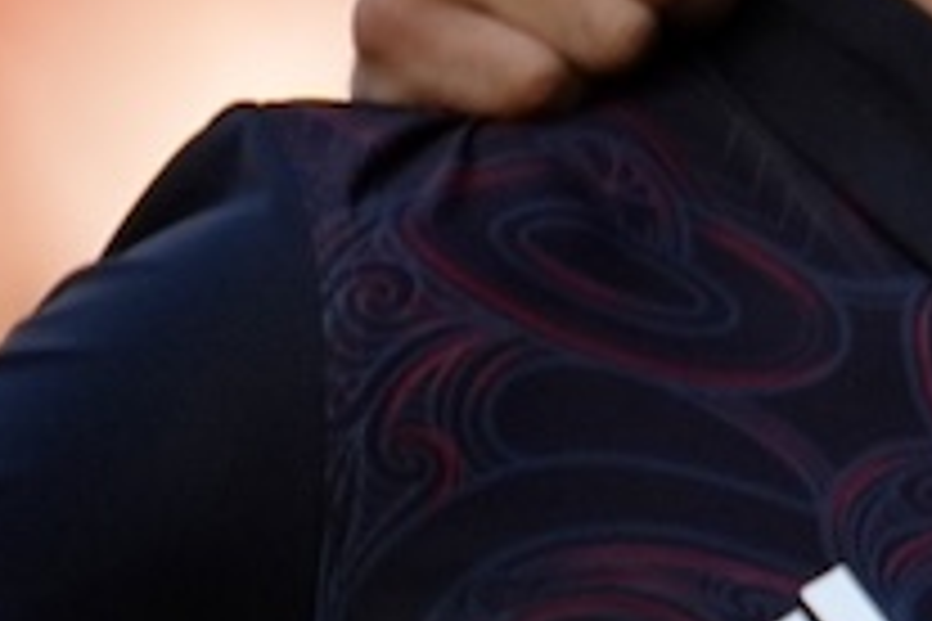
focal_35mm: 3459
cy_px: 434
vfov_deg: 0.4
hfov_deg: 0.6
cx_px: 2778
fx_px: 89543
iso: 400
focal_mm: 560
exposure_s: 1/1000
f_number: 4
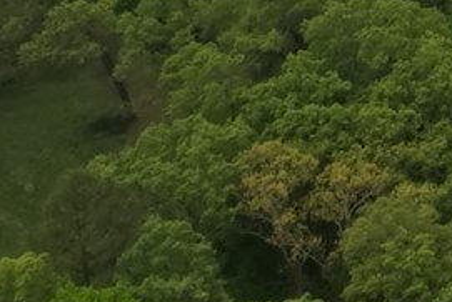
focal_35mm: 210
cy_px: -456
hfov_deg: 8.8
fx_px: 2638
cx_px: 1124
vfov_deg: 6.2
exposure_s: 1/400
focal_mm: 10.3
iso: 100
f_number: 5.6
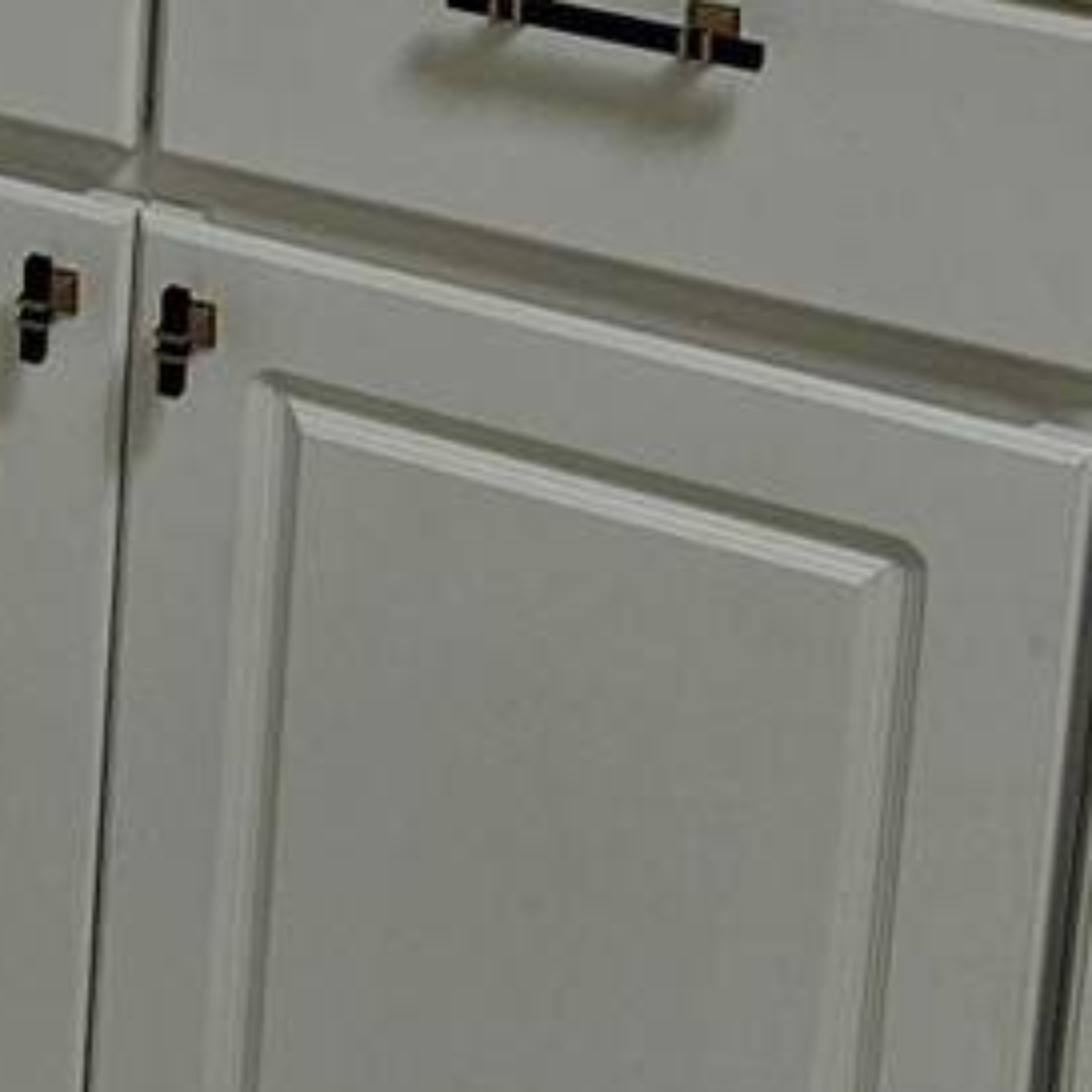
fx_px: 4247
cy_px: -740
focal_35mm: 119
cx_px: -988
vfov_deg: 13.4
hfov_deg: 13.0
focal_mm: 6.3
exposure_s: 1/120
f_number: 1.7
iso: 50
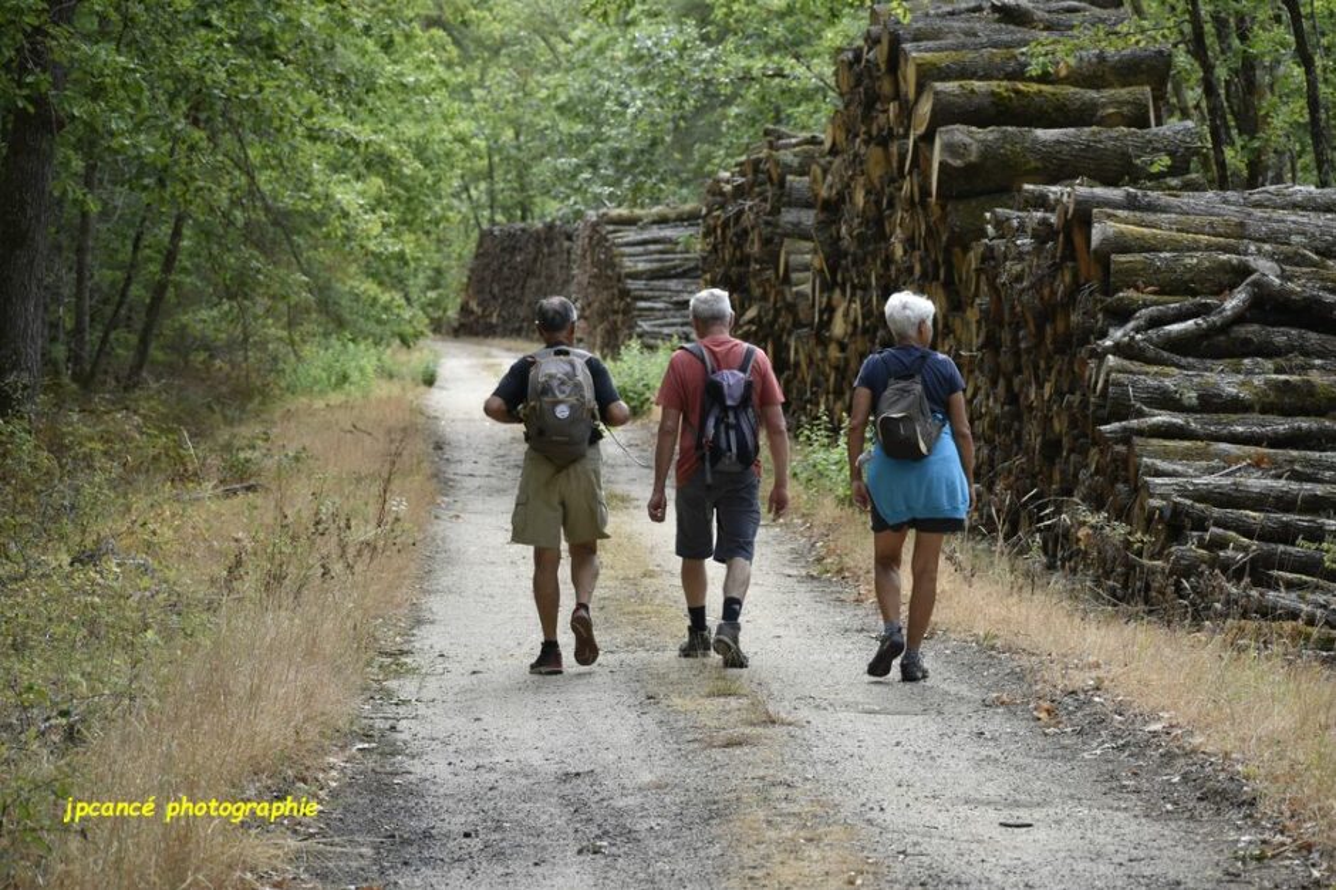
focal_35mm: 128
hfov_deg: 16.1
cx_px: 668
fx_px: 4730
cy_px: 445
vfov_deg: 10.7
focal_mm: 85
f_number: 5.6
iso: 280
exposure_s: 1/250
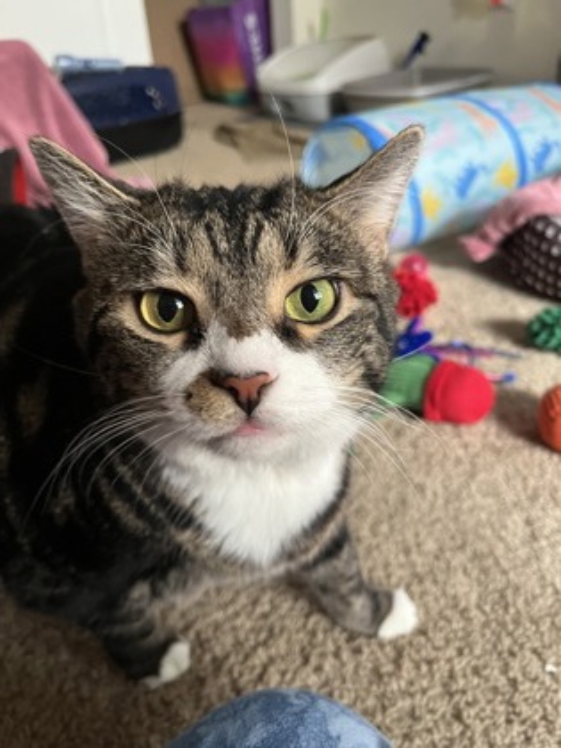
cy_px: 374
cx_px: 280
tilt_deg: -31.5
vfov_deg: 67.3
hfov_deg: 53.1
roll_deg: +3.7
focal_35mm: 26
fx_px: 562
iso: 320
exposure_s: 1/60
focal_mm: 5.1
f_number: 1.6
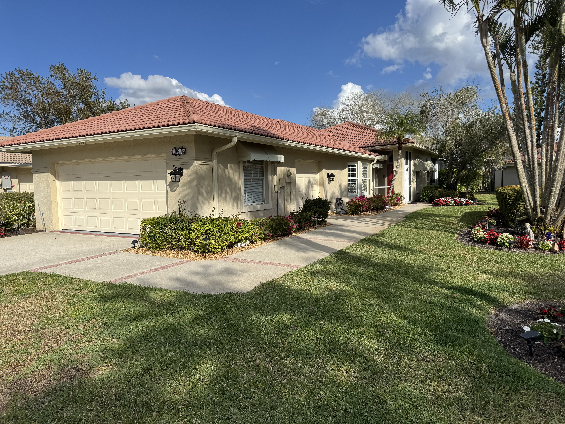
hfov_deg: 71.6
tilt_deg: -4.3
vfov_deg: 56.8
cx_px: 282
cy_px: 212
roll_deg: +1.5
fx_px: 392
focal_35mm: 24
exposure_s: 1/5814
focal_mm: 6.76
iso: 80
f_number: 1.78
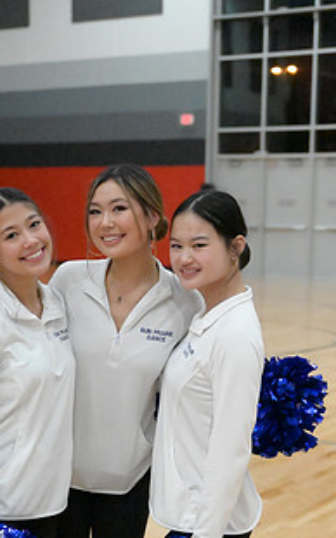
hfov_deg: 17.1
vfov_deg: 26.9
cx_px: 106
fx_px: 1115
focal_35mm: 76
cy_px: 372
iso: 45600
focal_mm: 40
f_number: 2.8
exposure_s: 1/8000
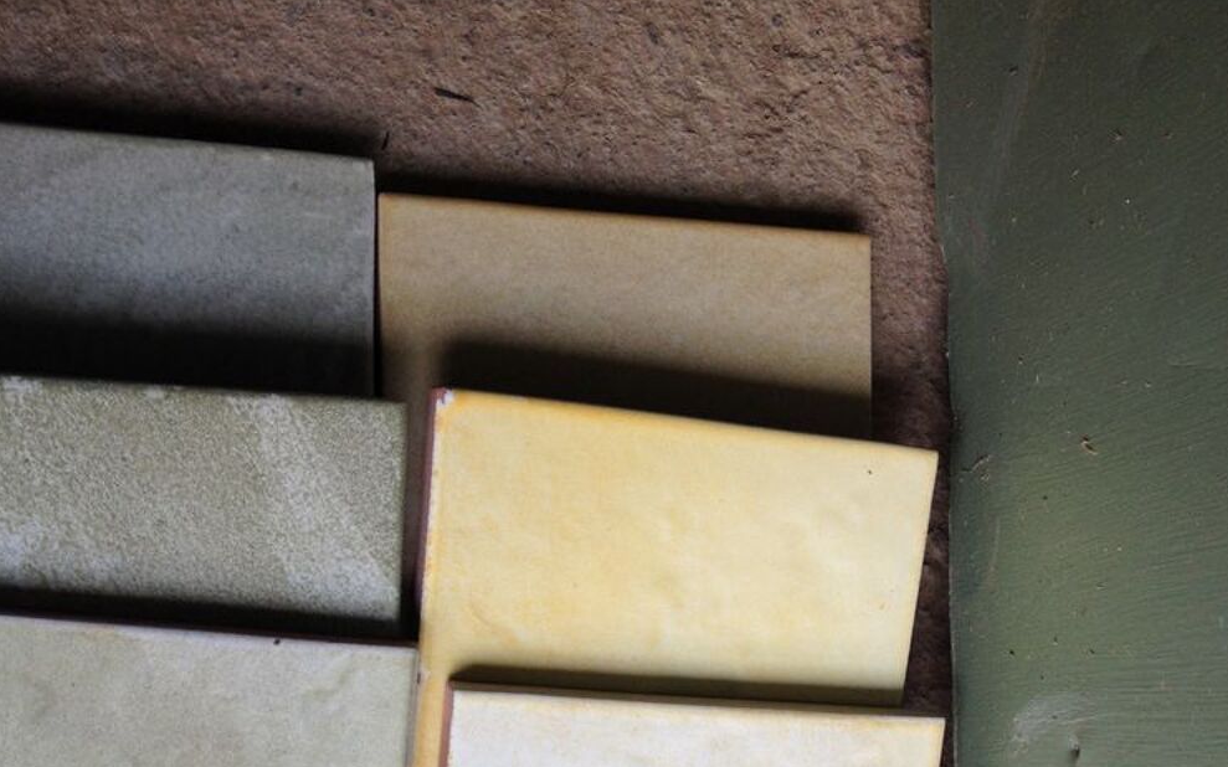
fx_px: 1673
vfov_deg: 24.5
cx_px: 616
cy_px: 784
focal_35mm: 50
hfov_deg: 40.3
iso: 50
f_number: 2.4
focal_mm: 4.28
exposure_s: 1/120
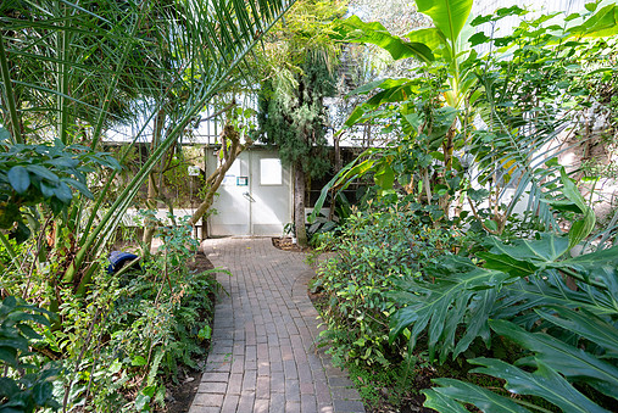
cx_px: 274
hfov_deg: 96.3
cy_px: 214
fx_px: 275
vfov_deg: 73.8
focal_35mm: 16
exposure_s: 1/160
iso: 320
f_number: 4
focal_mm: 14
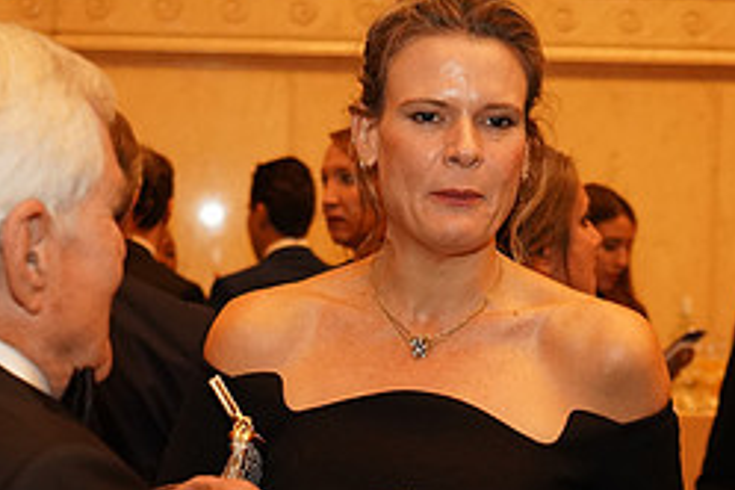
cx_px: 375
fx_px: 2001
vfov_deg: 13.9
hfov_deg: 20.8
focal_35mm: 98
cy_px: 409
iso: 6400
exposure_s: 1/125
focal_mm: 42
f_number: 4
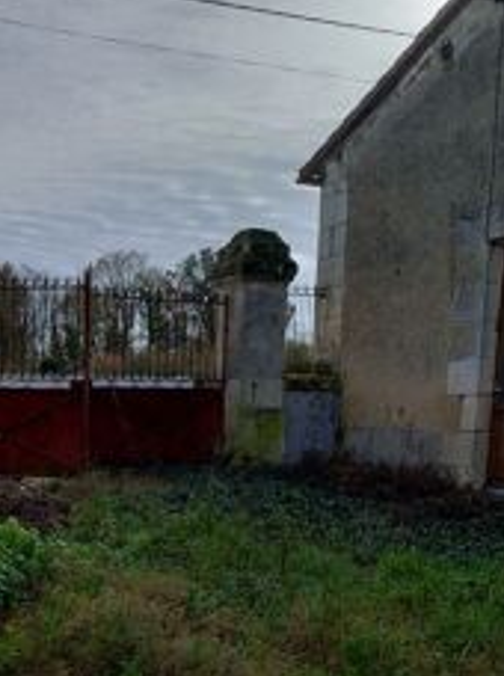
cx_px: 44
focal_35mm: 47
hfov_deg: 29.4
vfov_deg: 38.6
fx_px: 916
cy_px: 563
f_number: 1.7
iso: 100
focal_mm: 4.71
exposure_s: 1/710
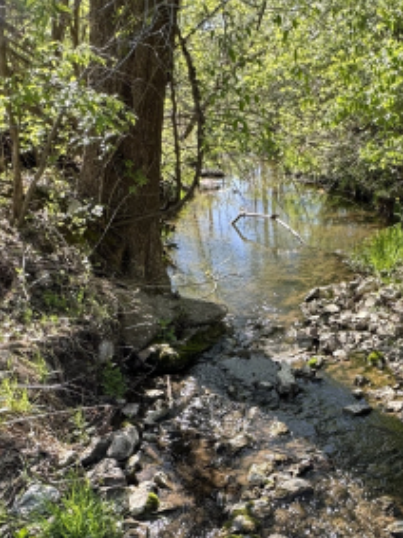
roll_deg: +0.4
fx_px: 513
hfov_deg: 41.4
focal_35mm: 33
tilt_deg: -34.8
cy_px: 446
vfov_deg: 51.2
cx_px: 310
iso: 40
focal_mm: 2.22
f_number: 2.2
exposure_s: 1/238
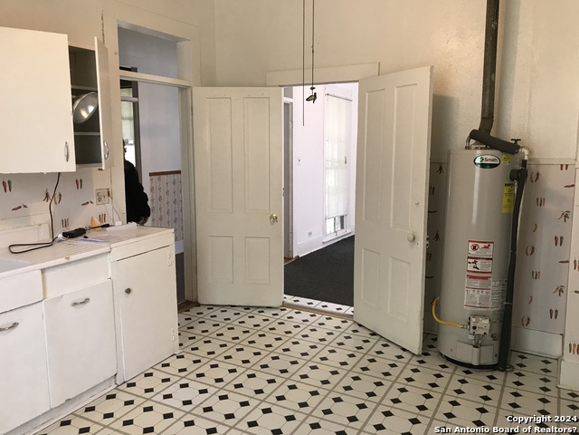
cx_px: 290
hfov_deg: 63.4
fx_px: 468
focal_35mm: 28
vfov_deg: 49.7
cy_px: 218
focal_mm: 3.99
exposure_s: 1/20
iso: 40
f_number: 1.8
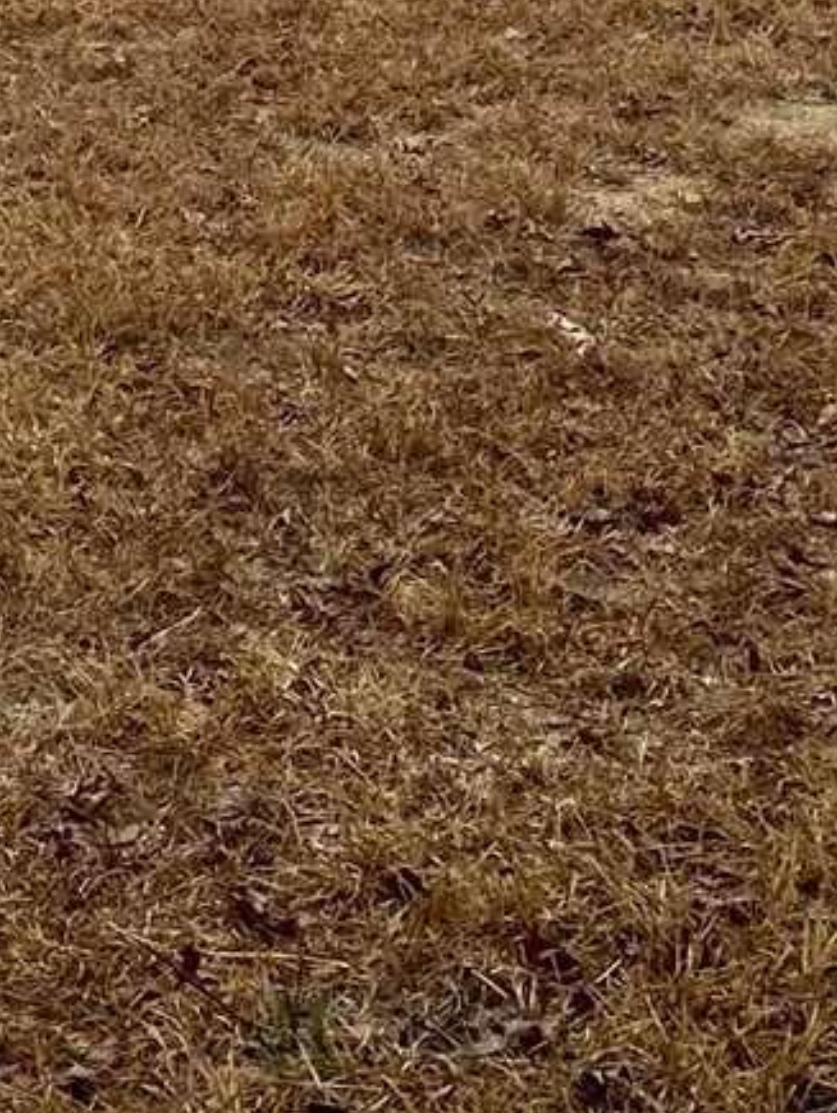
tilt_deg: -0.2
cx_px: -540
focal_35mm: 127
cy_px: -553
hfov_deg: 11.1
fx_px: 4088
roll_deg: -2.0
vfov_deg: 14.5
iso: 64
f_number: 1.78
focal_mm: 6.86
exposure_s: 1/218
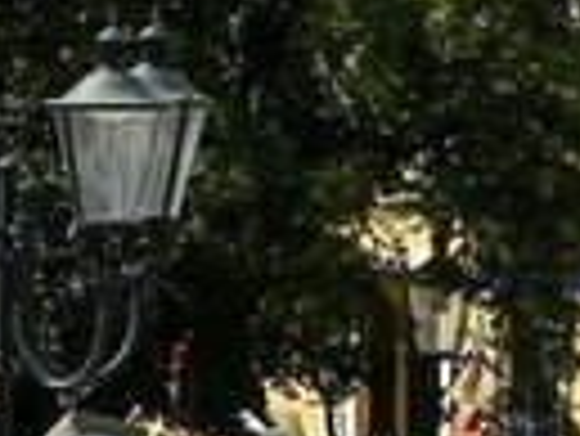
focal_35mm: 815
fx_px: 13668
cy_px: 908
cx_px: -576
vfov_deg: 1.8
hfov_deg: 2.4
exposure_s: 1/376
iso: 160
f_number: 7.1
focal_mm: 28.8
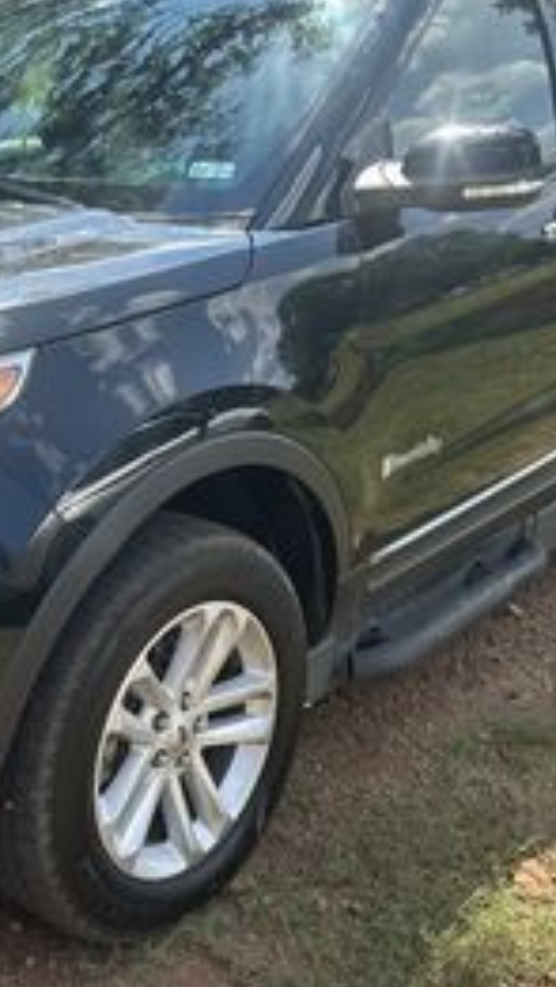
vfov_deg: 42.9
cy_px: 465
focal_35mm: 48
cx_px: 87
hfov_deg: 24.4
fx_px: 1257
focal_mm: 6.86
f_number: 1.78
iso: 80
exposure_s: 1/1517
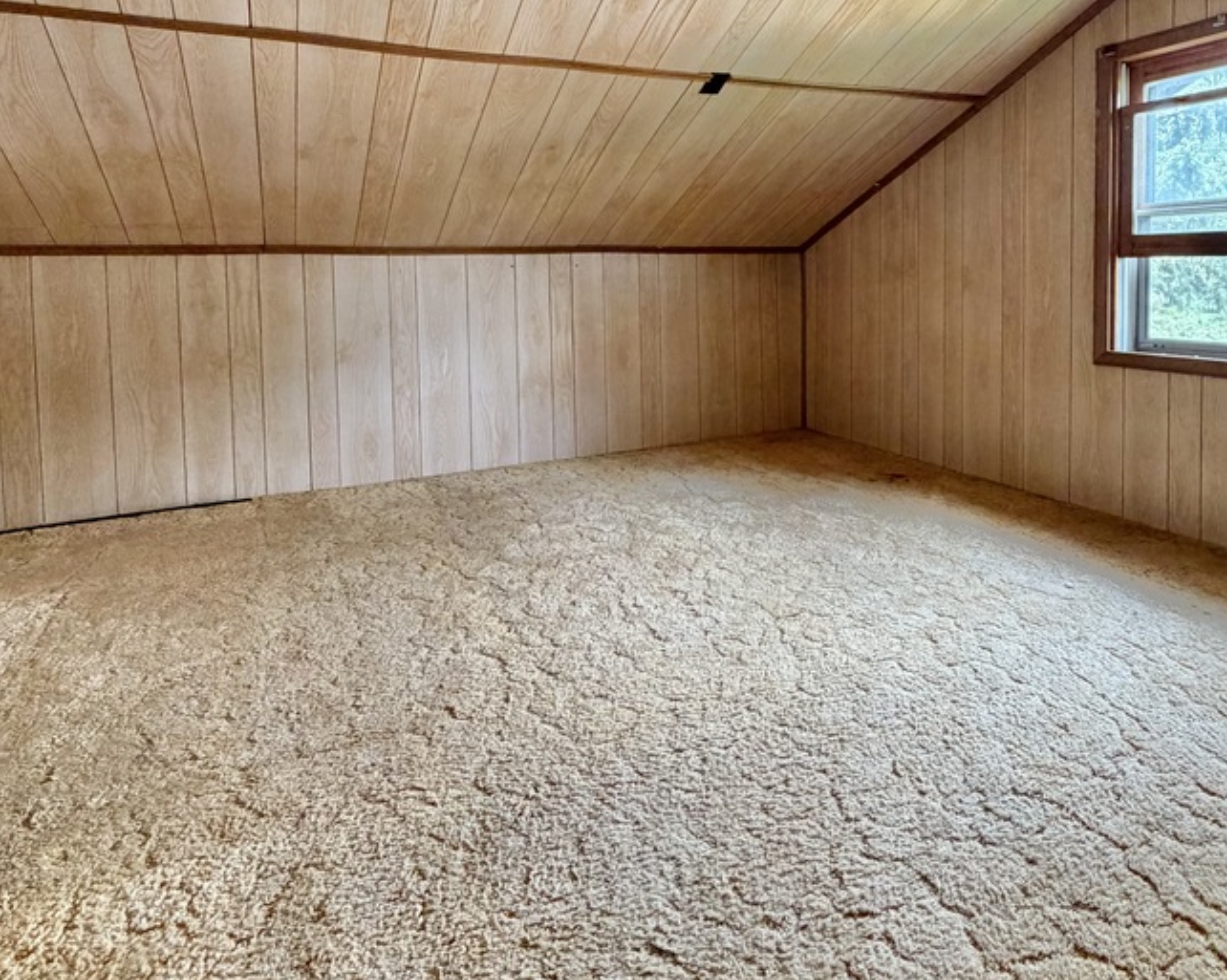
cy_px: 315
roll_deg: +0.0
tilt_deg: -3.3
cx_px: 719
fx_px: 835
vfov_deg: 59.2
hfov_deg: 72.1
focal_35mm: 23
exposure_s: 1/67
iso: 320
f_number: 2.2
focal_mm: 2.22
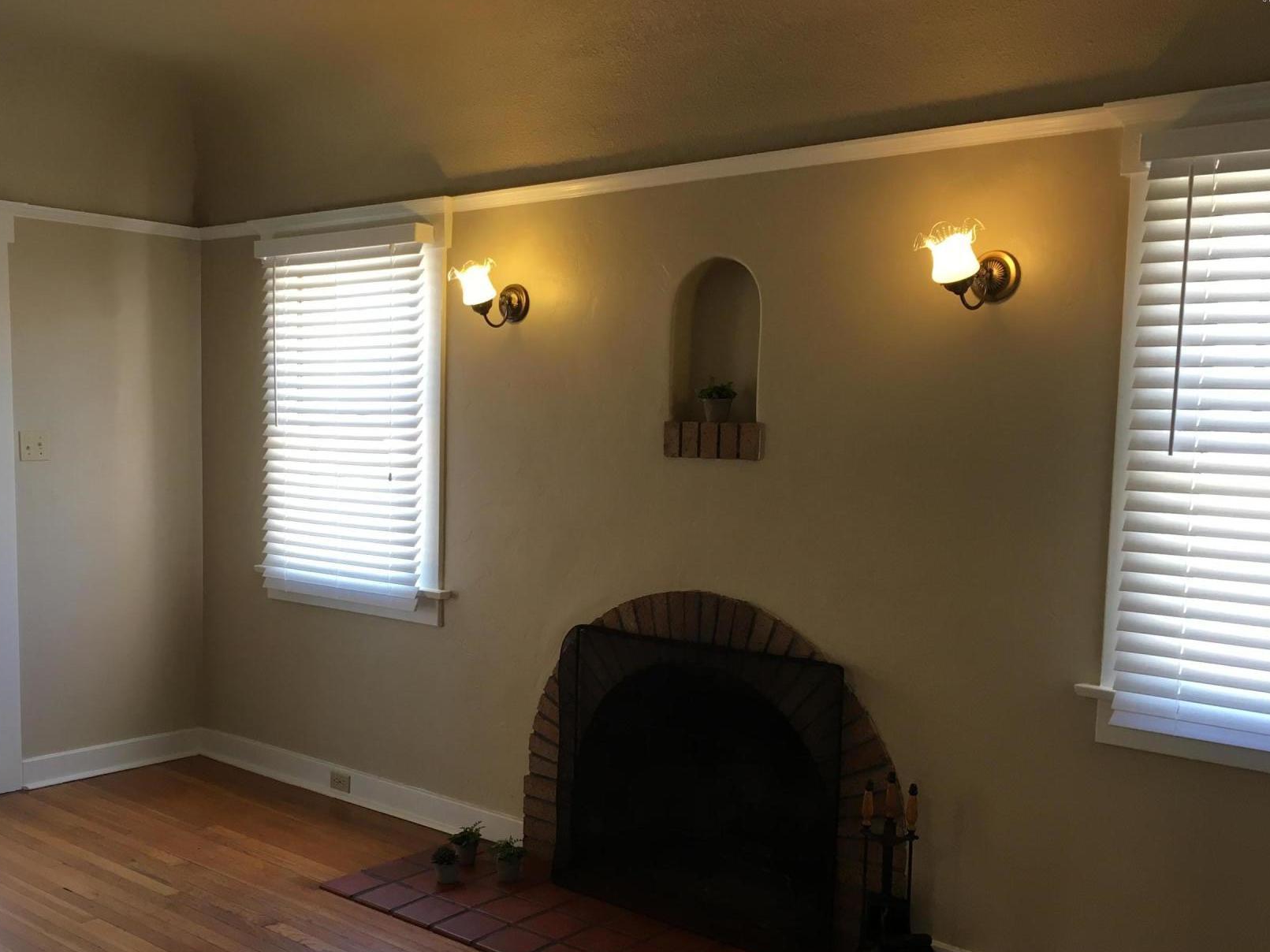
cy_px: 553
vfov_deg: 39.5
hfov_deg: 51.1
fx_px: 1321
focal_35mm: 36
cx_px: 524
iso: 25
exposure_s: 1/30
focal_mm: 4.15
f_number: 2.2
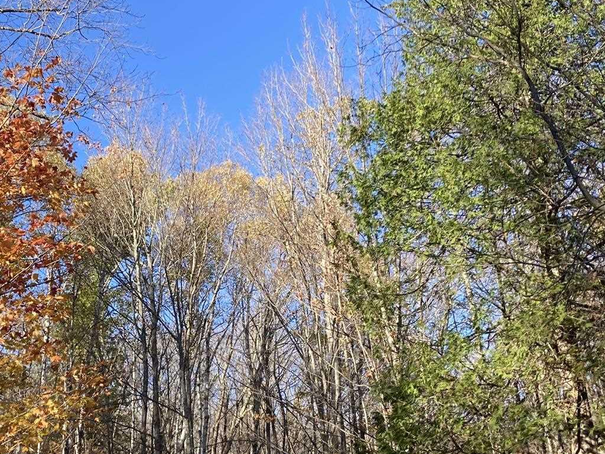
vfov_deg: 26.1
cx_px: 180
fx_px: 979
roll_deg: +2.1
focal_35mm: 56
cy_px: 254
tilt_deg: +21.5
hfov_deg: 33.9
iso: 20
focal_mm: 3.99
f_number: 1.8
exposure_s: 1/516
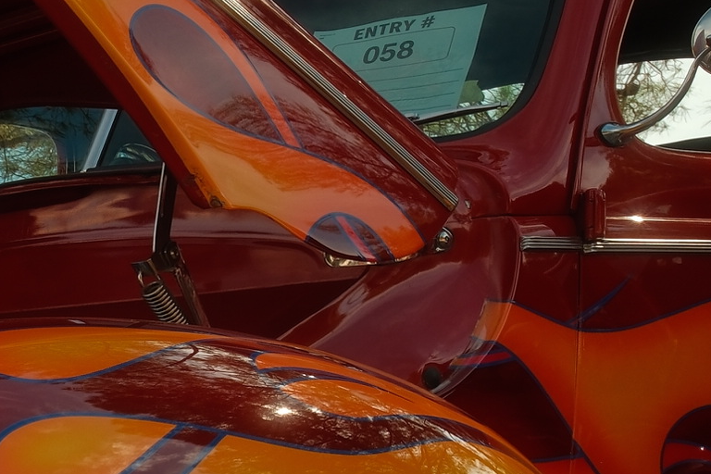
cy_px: 509
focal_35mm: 70
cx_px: -505
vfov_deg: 18.8
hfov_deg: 21.3
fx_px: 1382
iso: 125
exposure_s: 1/180
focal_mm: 9
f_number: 5.6
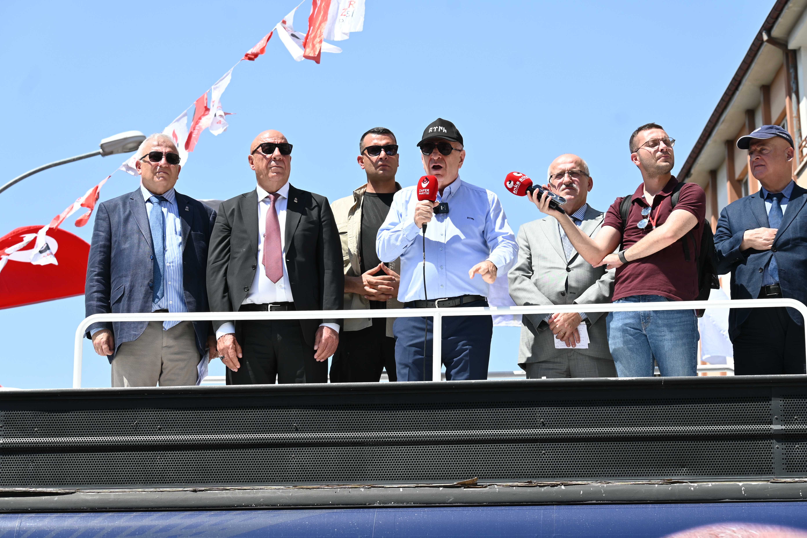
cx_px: 404
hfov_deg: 19.7
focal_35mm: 104
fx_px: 2320
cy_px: 269
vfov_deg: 13.2
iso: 100
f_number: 6.3
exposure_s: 1/320
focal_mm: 69
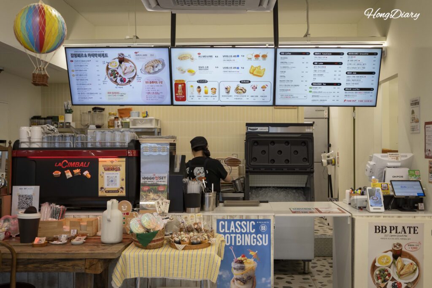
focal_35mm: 33
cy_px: 144
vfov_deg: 40.0
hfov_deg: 57.2
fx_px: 396
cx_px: 216
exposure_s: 1/160
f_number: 4.5
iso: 640
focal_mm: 33
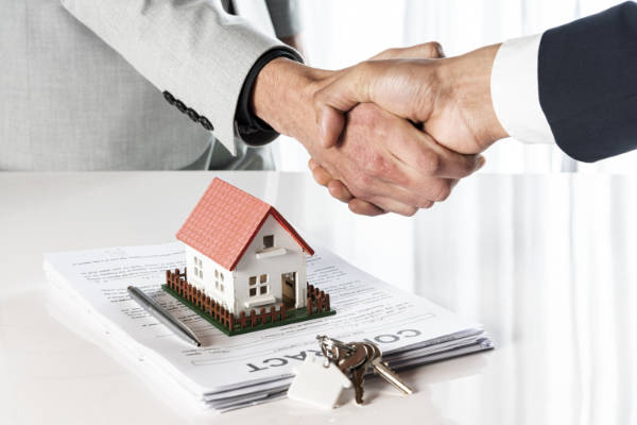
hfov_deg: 23.9
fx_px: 1504
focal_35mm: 85
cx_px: 318
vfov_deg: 16.1
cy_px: 212
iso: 320
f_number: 10
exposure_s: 1/60
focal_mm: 85
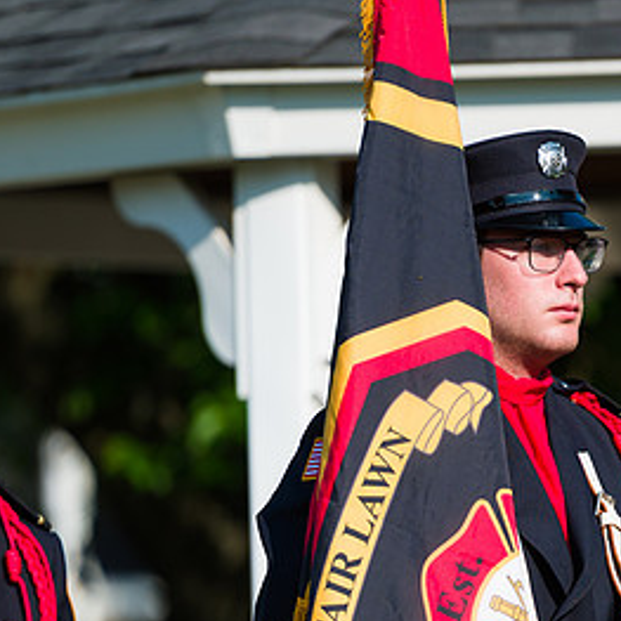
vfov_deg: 4.7
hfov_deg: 4.7
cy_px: 449
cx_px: 560
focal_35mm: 374
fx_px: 7591
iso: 200
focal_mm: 200
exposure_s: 1/4000
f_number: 3.2
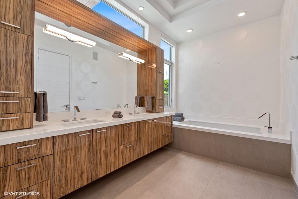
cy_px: 100
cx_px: 149
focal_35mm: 16
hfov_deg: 96.7
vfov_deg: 73.8
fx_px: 132
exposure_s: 1/10
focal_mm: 16
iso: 250
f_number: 8
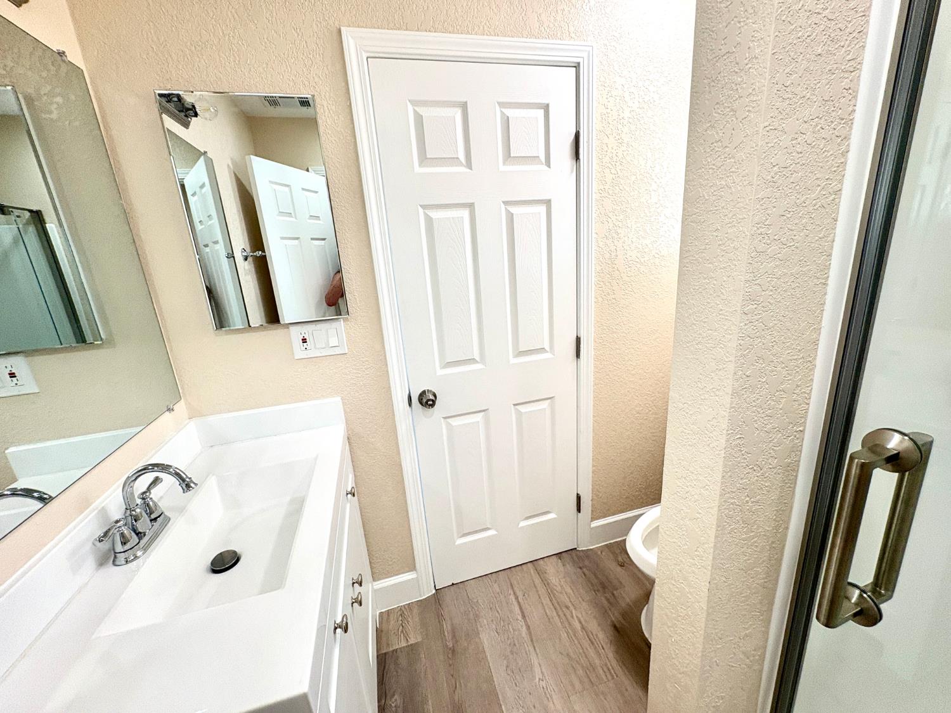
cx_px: 476
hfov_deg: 102.1
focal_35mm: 14
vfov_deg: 85.7
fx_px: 385
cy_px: 356
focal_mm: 2.22
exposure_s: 1/120
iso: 80
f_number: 2.2
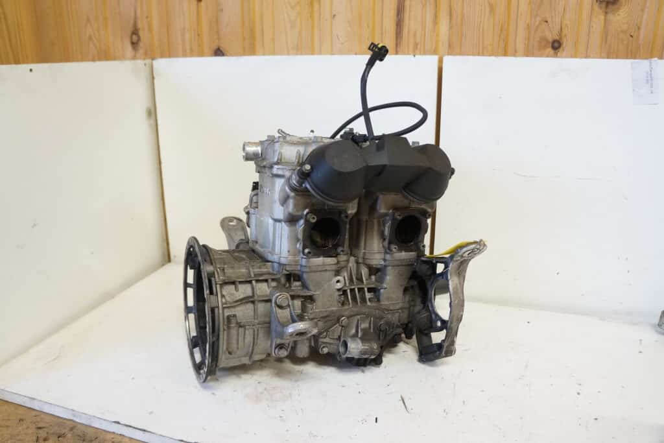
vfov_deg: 47.9
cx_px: 332
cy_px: 222
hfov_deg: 67.4
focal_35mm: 27
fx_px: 498
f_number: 3.5
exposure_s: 1/60
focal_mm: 18
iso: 1600
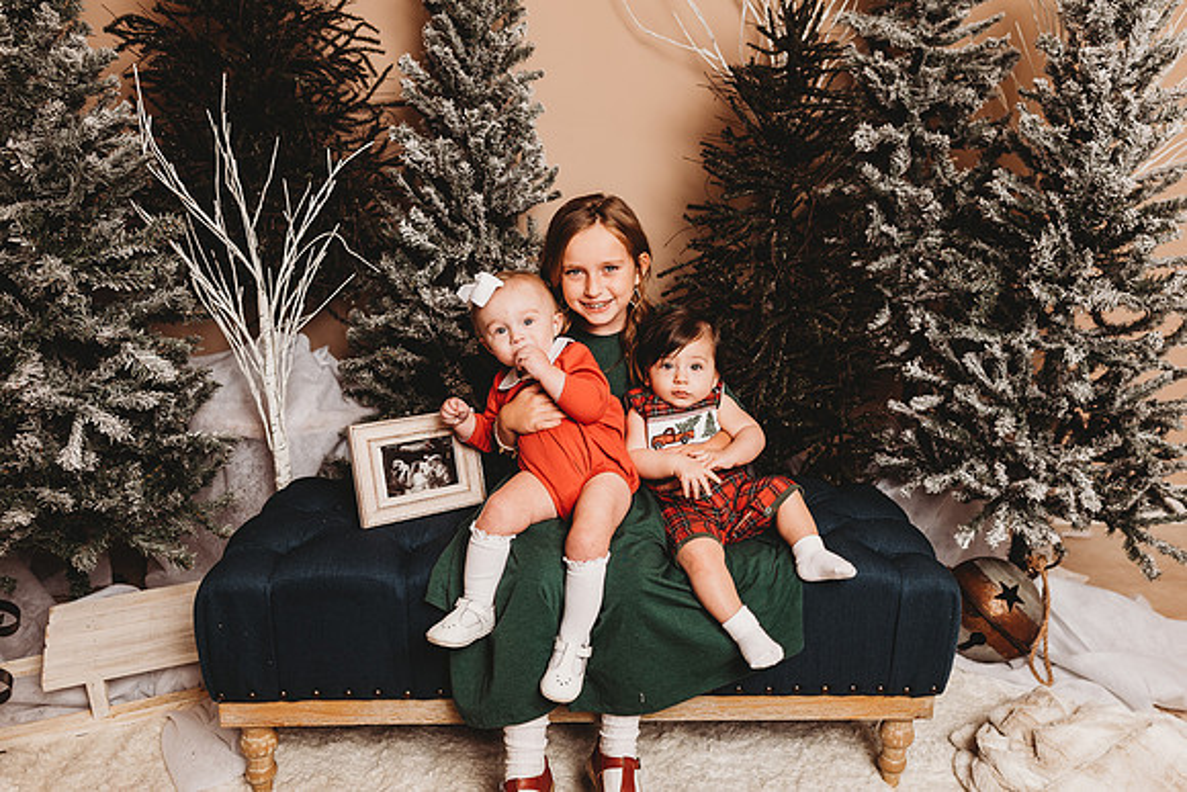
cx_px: 668
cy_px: 393
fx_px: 912
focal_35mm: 28
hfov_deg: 65.9
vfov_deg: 46.9
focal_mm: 24
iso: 100
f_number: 3.2
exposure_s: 1/160
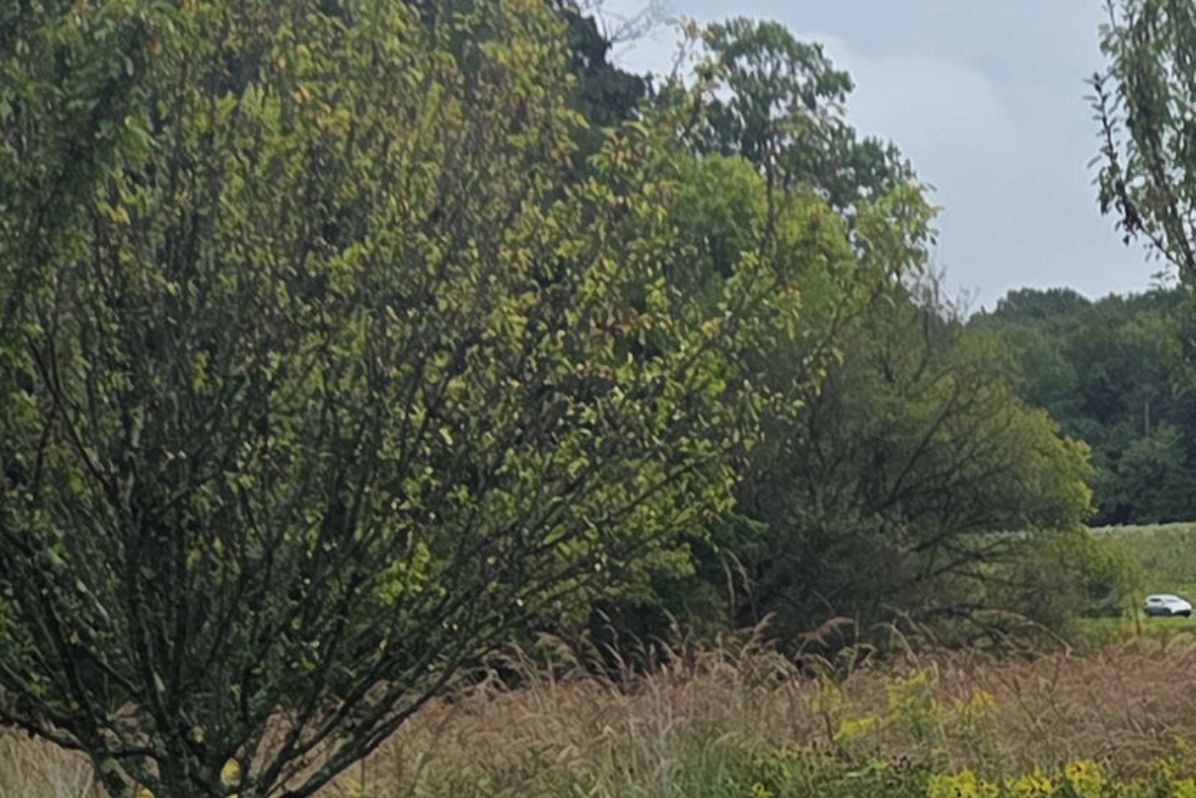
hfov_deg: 16.8
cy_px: 590
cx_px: 1541
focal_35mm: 115
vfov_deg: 11.9
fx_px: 3821
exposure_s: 1/4663
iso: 80
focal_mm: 5.4
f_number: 1.8
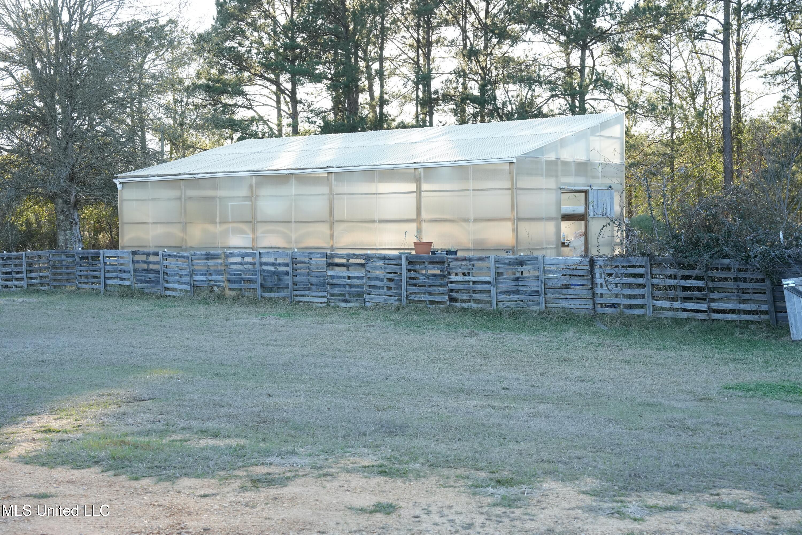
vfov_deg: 27.0
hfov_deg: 39.6
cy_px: 268
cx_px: 401
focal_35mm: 50
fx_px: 1114
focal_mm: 50
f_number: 8
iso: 1600
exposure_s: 1/320
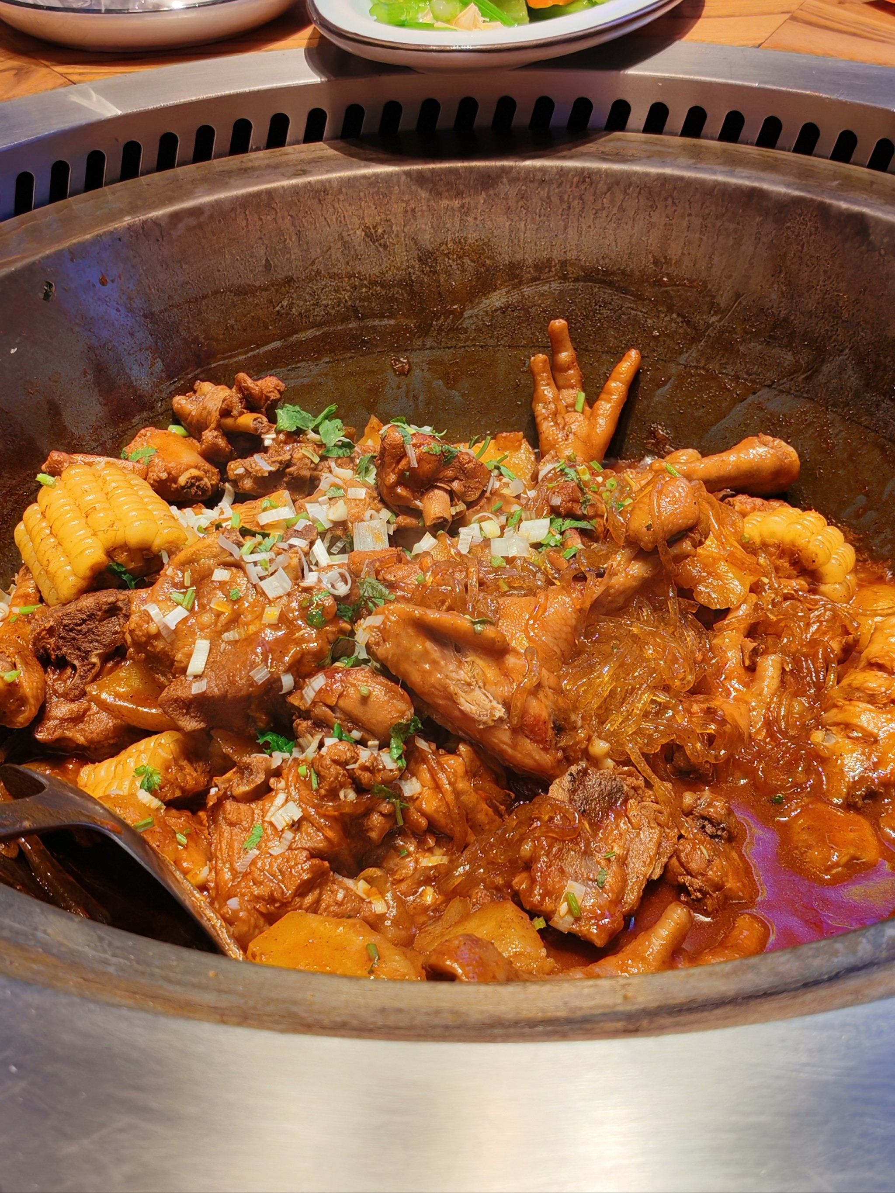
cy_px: 596
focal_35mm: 47
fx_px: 1620
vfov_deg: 40.4
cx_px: 448
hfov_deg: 30.9
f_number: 1.95
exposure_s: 1/120
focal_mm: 5.52
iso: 50
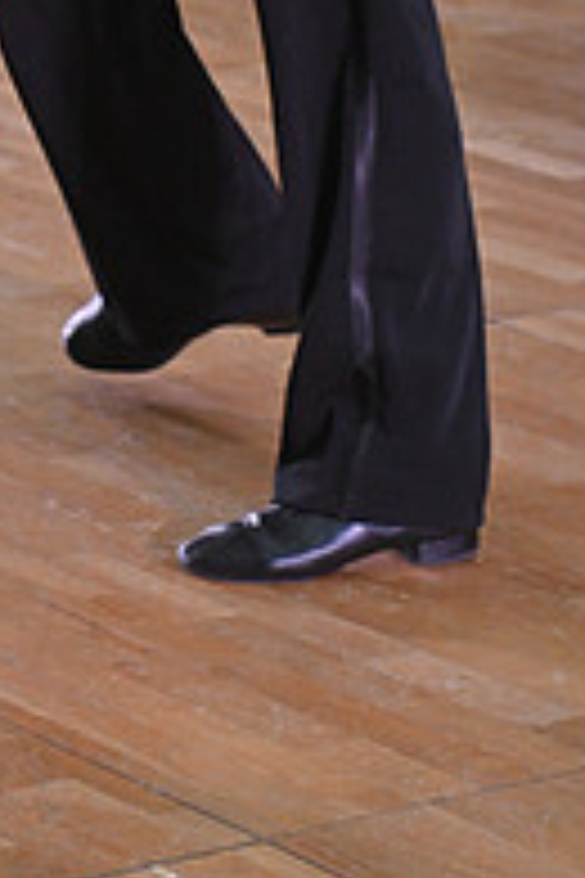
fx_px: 5947
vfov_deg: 8.3
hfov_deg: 5.6
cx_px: -268
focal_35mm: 244
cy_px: -293
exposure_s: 1/320
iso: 2000
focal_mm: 82
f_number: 5
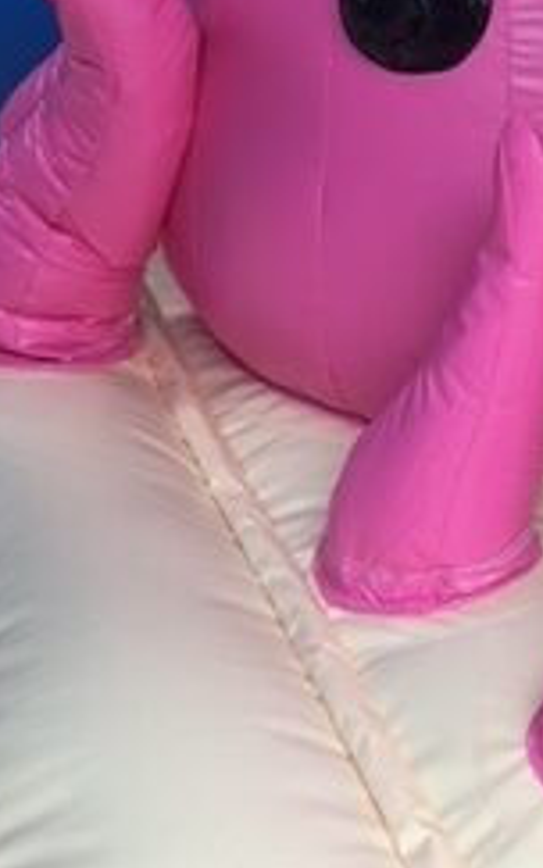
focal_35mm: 81
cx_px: 529
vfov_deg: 24.4
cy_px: 14
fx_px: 1917
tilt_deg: -12.2
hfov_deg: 15.8
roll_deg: -1.4
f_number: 2.2
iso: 25
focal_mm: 4.15
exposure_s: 1/60
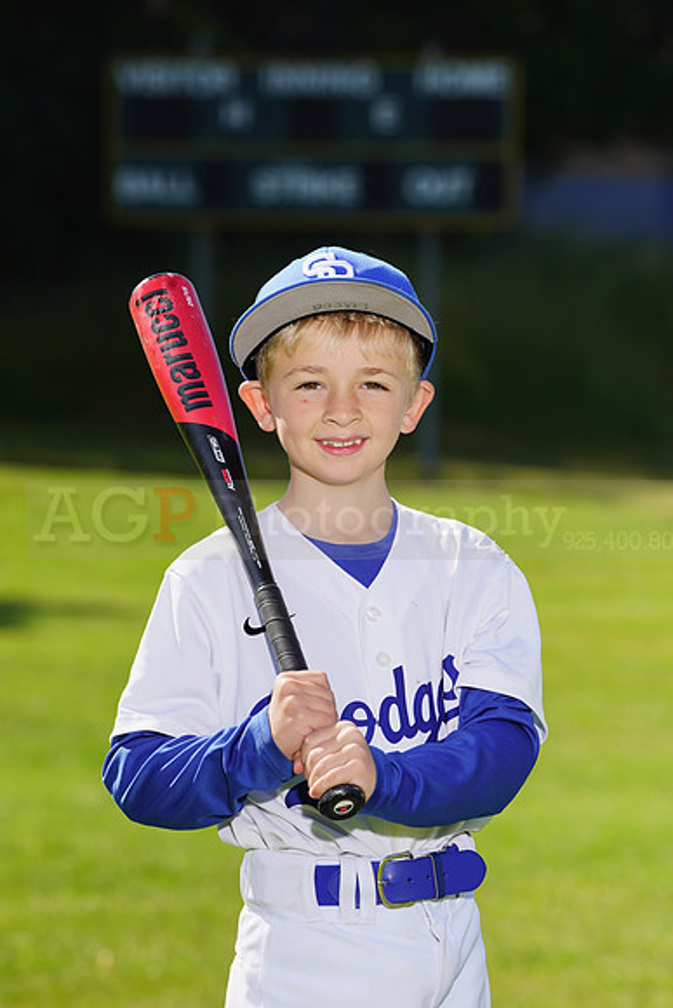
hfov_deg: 6.0
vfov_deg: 9.0
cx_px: 336
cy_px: 504
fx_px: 6417
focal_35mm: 229
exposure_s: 1/250
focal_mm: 229
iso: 100
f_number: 9
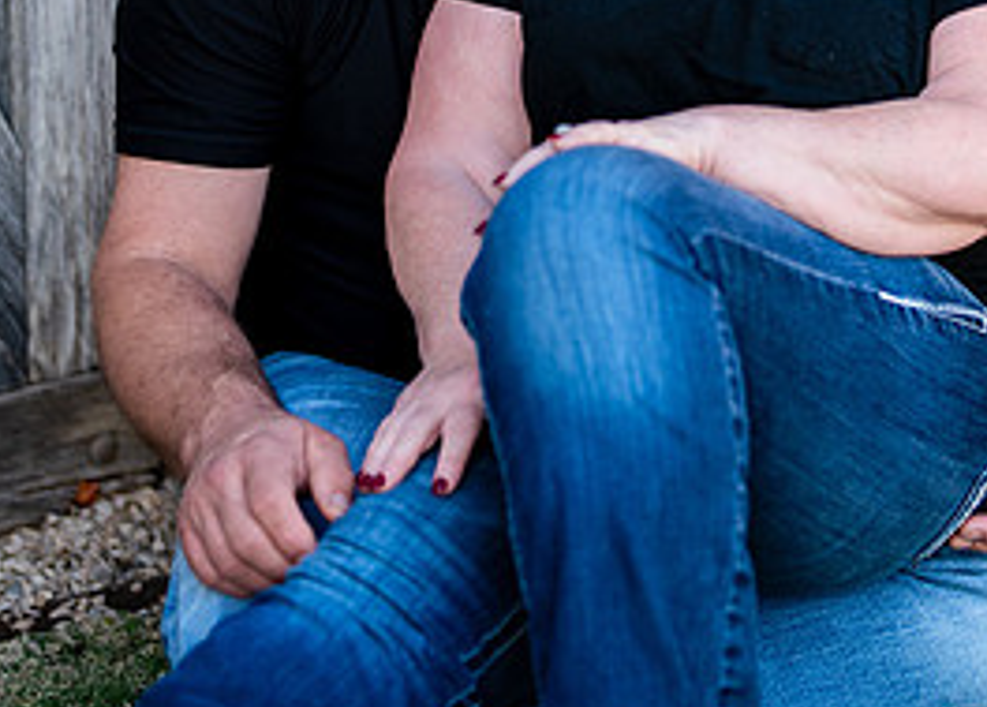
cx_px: 681
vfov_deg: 10.0
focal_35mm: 141
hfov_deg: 14.2
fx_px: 3955
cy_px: -164
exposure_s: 1/1600
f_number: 1.2
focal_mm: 50
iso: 200
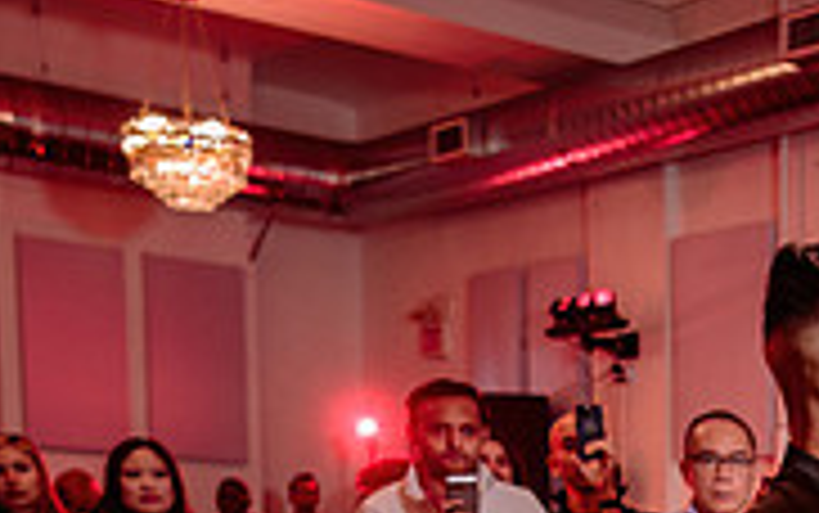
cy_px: 862
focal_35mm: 87
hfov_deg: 21.4
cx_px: 1084
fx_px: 1943
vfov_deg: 13.7
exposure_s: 1/125
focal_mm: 24
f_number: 2.8
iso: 500
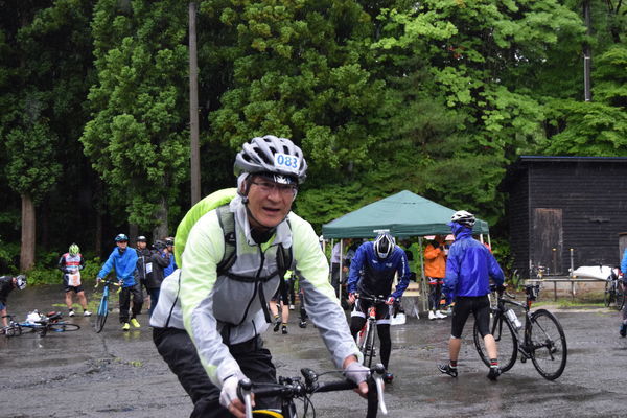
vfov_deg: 21.6
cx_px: 314
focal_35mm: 63
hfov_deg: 31.9
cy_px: 209
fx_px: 1097
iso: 2800
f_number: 5
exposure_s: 1/500
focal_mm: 42
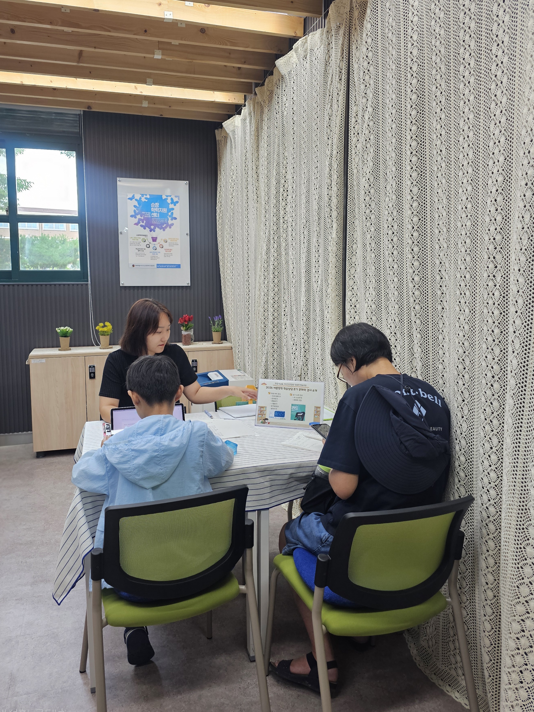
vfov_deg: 73.9
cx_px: 267
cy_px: 356
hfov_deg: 58.9
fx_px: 473
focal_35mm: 23
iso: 100
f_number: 1.7
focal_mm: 6.3
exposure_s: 1/120
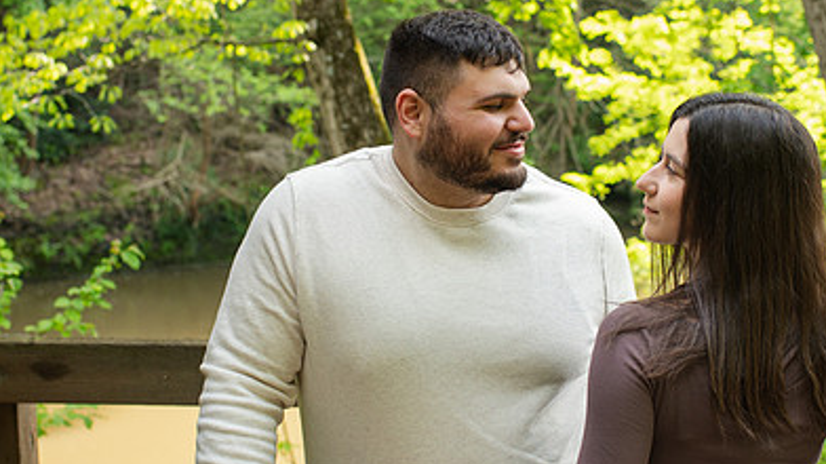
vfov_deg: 19.4
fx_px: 1357
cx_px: 453
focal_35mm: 62
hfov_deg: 33.8
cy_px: 219
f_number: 3.5
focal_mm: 35
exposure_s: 1/400
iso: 640
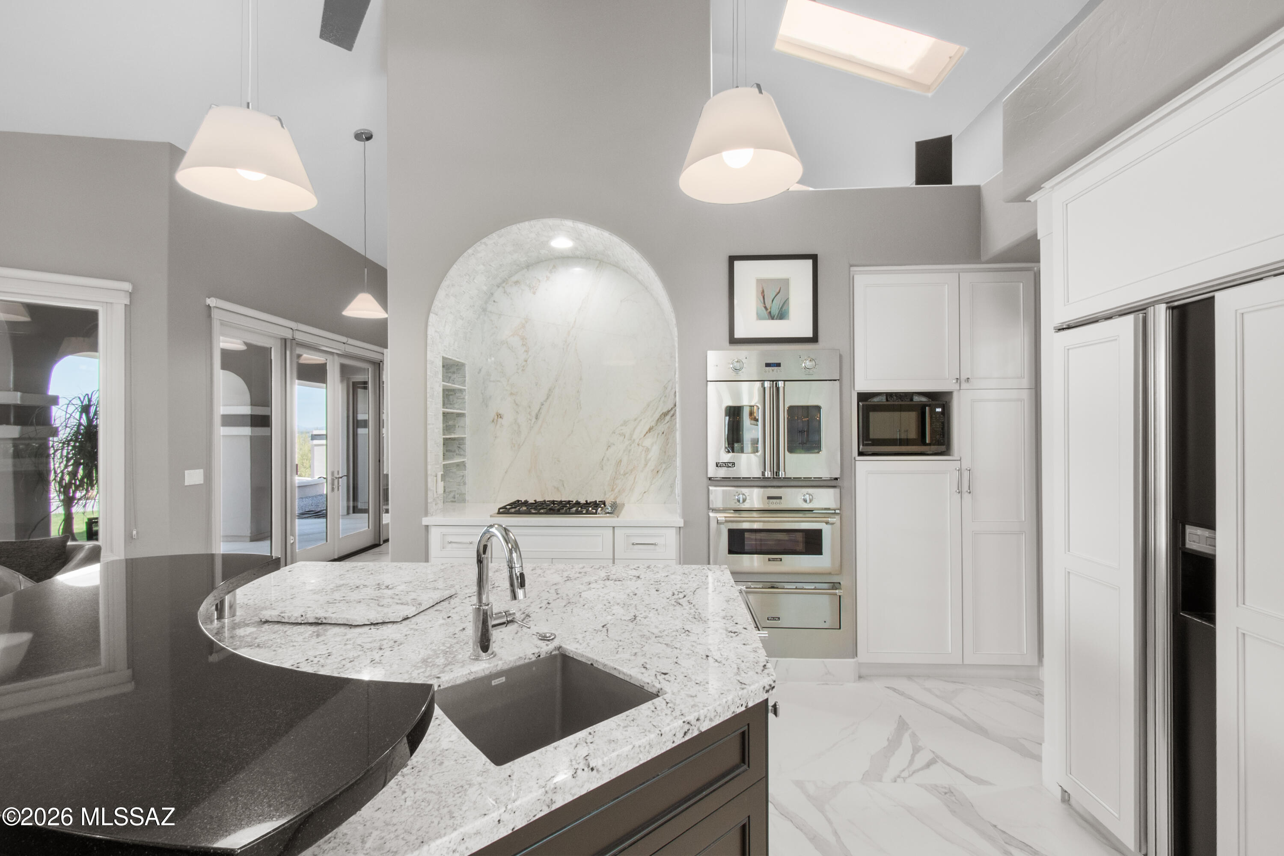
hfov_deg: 100.4
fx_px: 535
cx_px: 642
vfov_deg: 77.3
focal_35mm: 15
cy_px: 428
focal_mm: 10
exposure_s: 1/50
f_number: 16
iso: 500
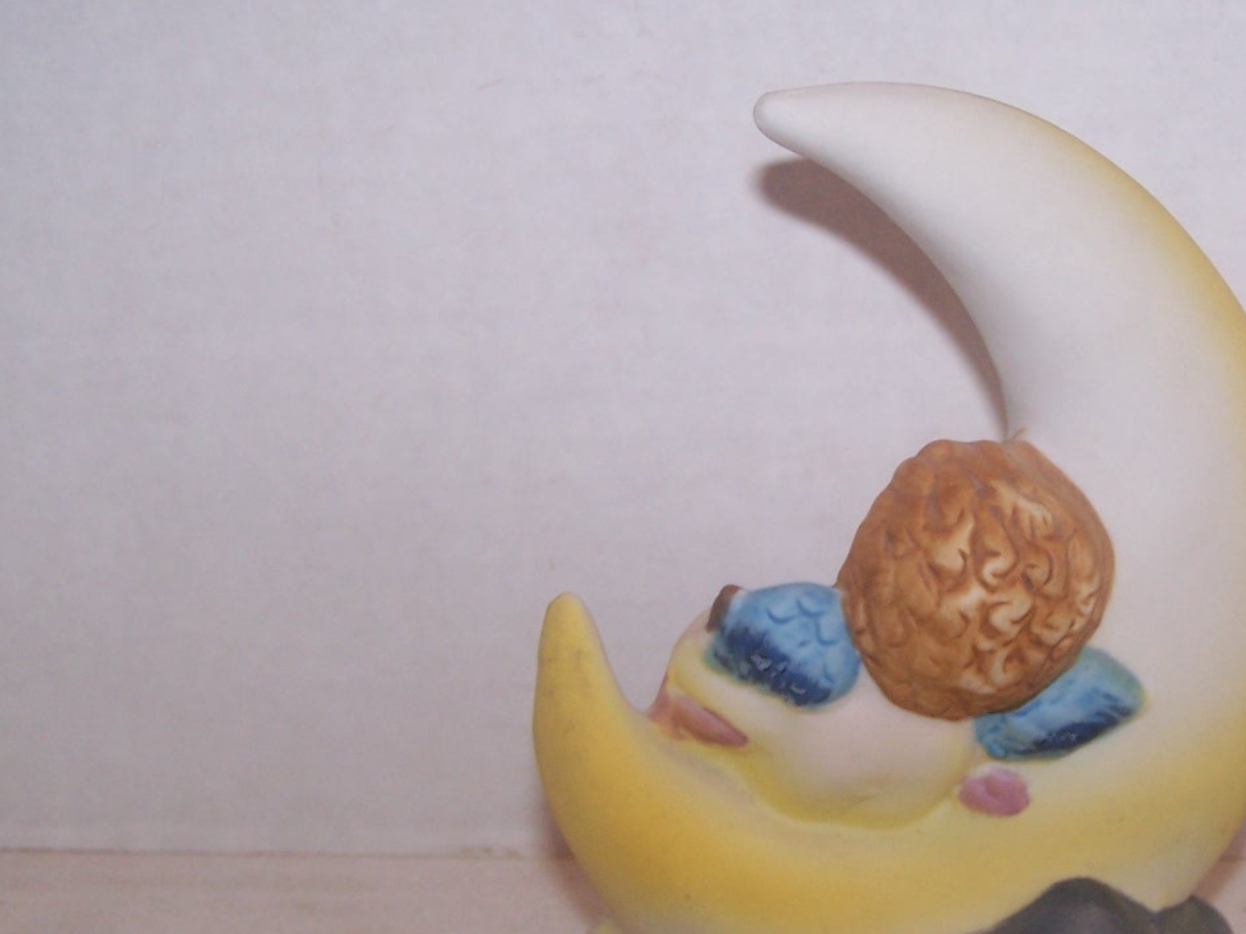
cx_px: 904
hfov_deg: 24.5
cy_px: 453
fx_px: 2843
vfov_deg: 18.7
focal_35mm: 79
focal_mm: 8
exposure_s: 1/20
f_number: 3
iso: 80
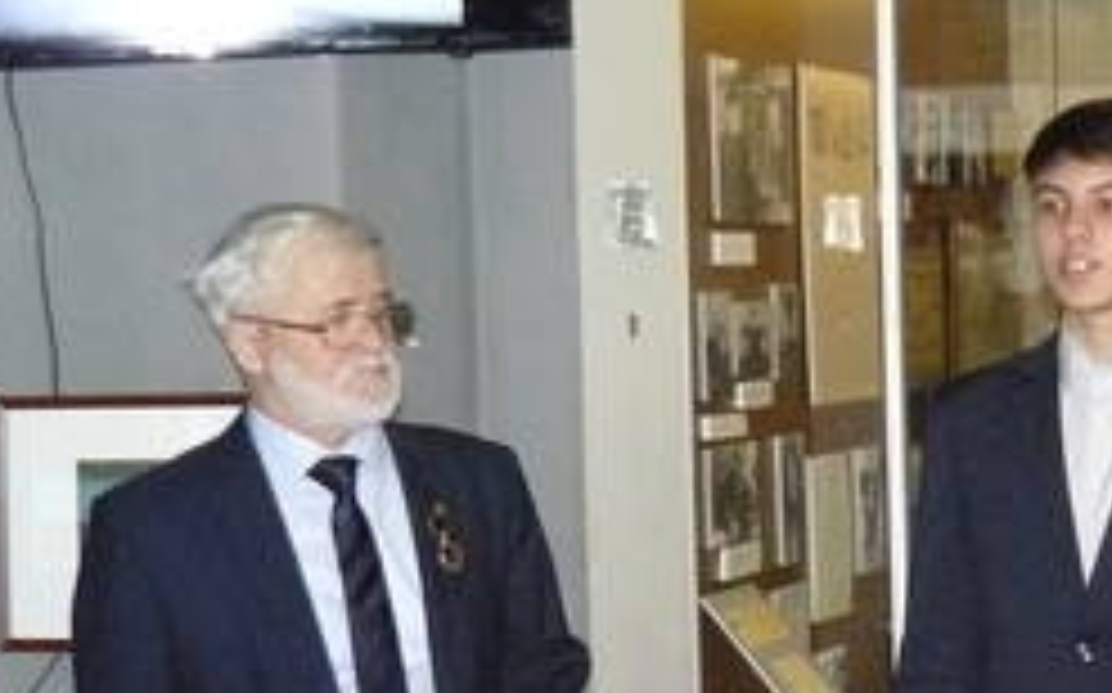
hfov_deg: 19.6
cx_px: 1373
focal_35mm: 99
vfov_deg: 13.2
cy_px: 490
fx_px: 2998
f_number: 2.8
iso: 400
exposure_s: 1/30
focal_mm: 6
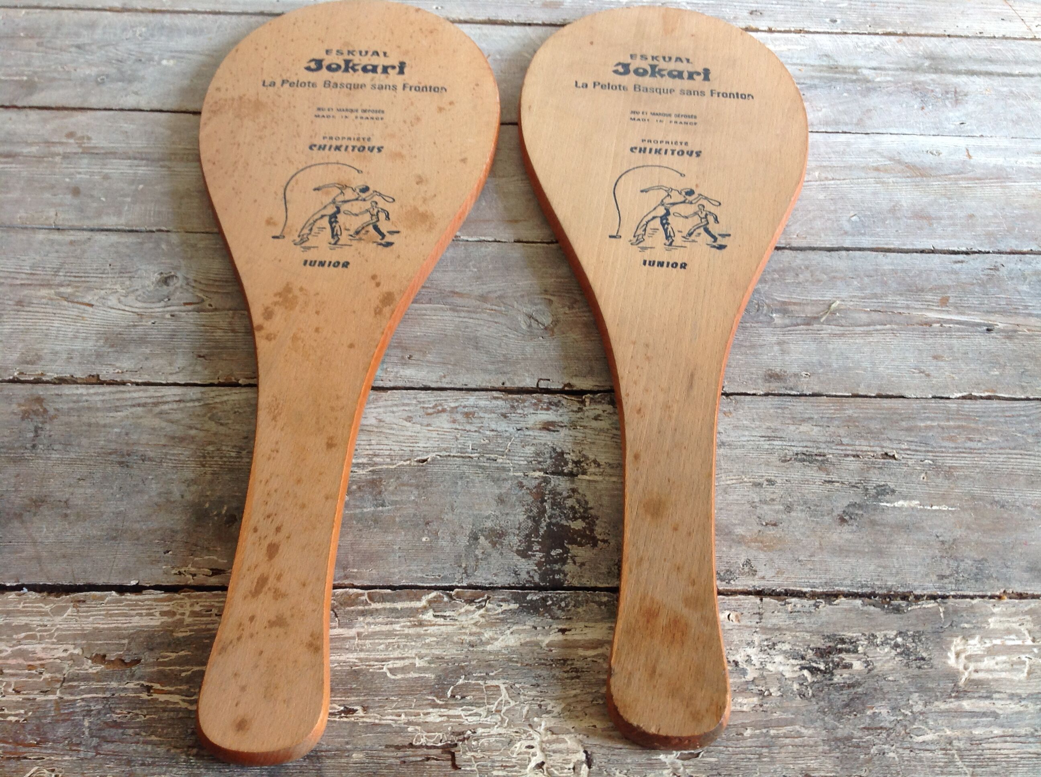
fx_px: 1051
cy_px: 388
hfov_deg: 52.7
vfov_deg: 40.6
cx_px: 520
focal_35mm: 35
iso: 64
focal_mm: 4.28
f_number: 2.4
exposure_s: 1/15
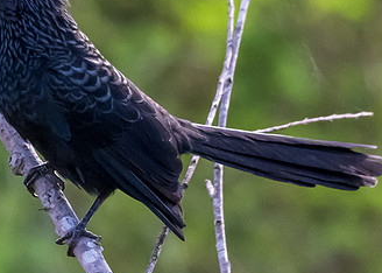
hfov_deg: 1.0
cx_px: -76
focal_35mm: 2012
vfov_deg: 0.7
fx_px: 21819
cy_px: 119
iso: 4500
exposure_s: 1/1250
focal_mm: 500
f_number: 10
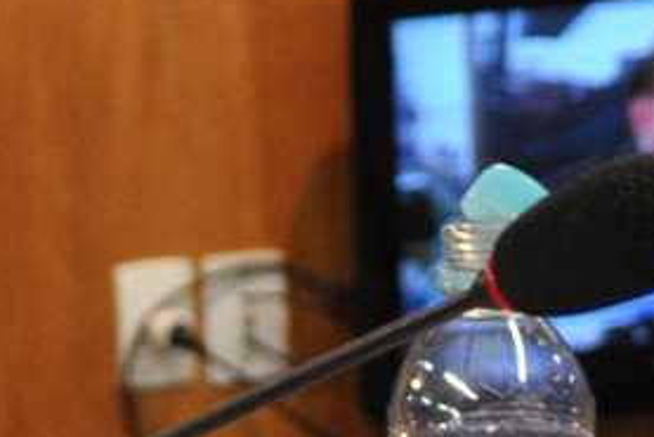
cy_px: 91
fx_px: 6092
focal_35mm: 335
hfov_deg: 6.1
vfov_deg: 4.1
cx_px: 496
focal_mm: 35
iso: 560
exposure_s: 1/60
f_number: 5
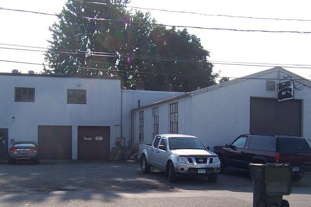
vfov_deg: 28.9
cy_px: 150
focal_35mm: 46
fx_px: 397
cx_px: 134
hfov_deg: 42.7
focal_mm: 5.5
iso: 80
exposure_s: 1/750
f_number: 3.4
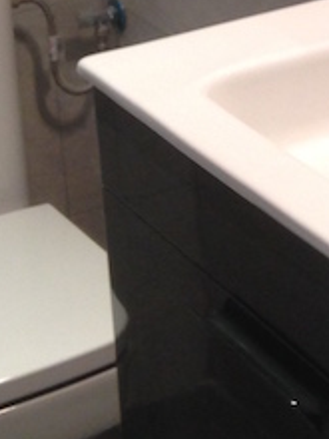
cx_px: 590
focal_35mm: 162
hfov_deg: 8.8
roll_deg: +2.3
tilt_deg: -13.1
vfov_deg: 11.7
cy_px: -198
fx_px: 2053
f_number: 2.4
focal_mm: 4.12
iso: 64
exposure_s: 1/20
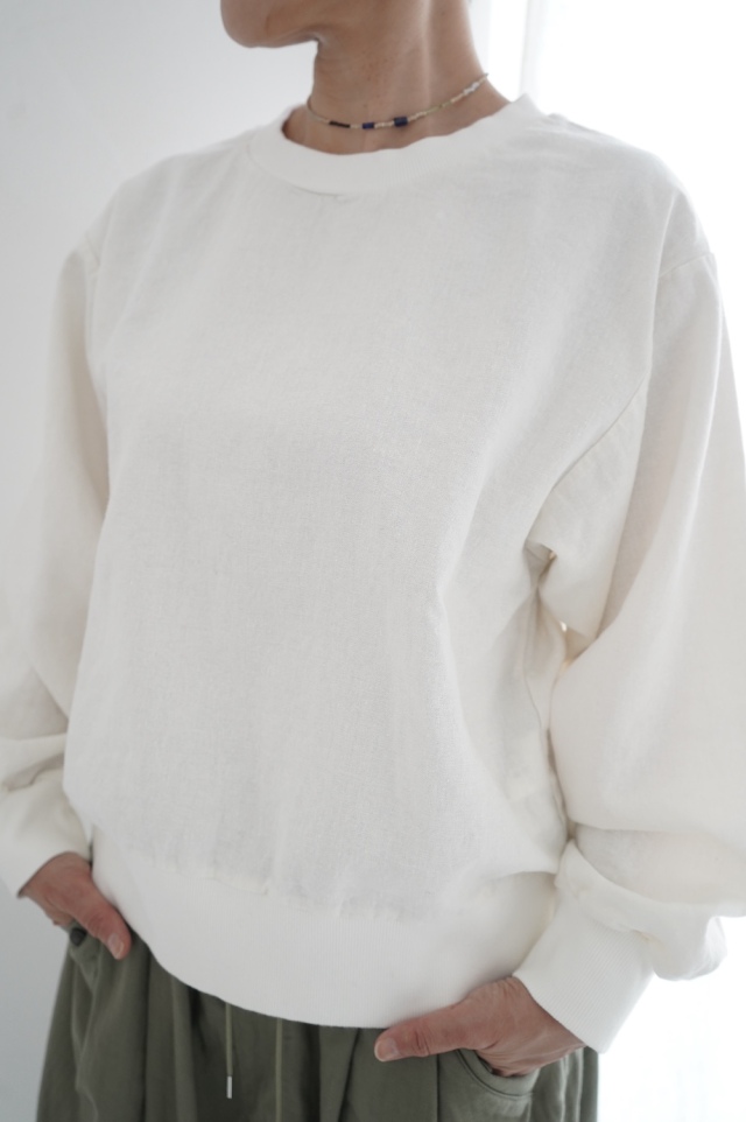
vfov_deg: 58.8
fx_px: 996
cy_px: 561
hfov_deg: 41.1
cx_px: 373
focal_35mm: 32
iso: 1250
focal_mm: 32
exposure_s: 1/80
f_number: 4
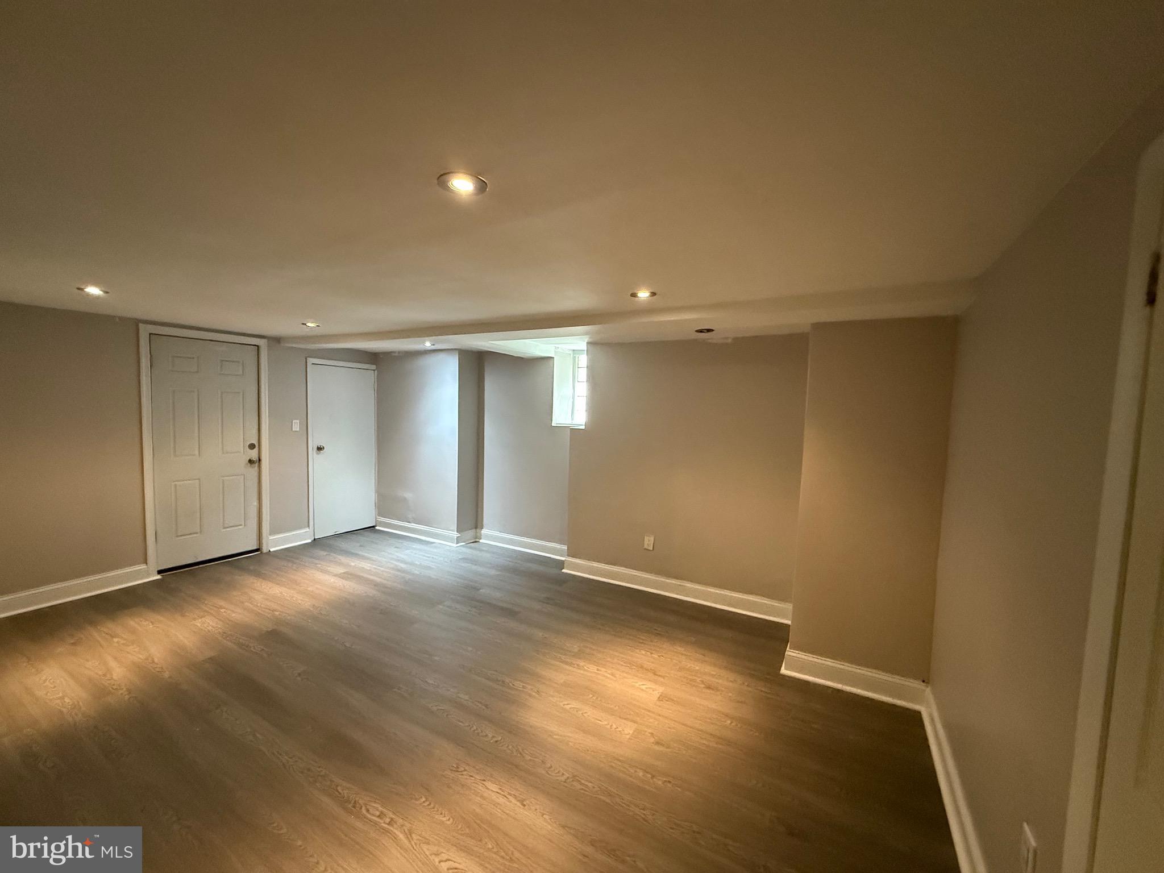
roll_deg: -1.6
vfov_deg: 85.7
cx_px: 582
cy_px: 436
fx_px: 471
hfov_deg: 102.1
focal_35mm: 14
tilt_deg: -3.2
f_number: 2.2
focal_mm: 2.22
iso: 800
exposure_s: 1/60
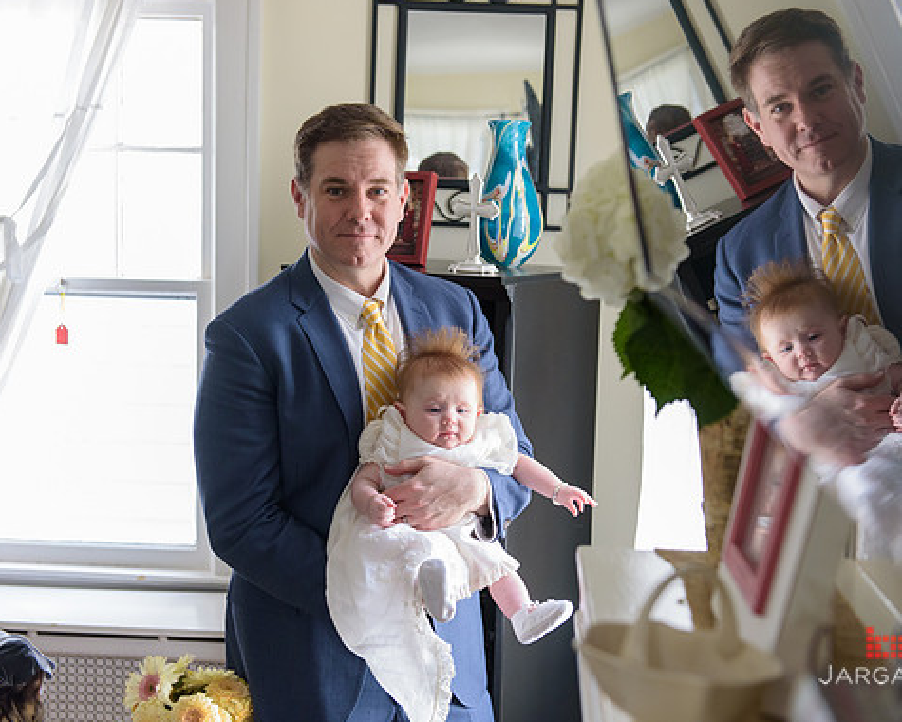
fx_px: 1468
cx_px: 450
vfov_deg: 27.6
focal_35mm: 55
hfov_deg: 34.2
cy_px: 358
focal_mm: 48
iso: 1600
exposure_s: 1/125
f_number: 3.2
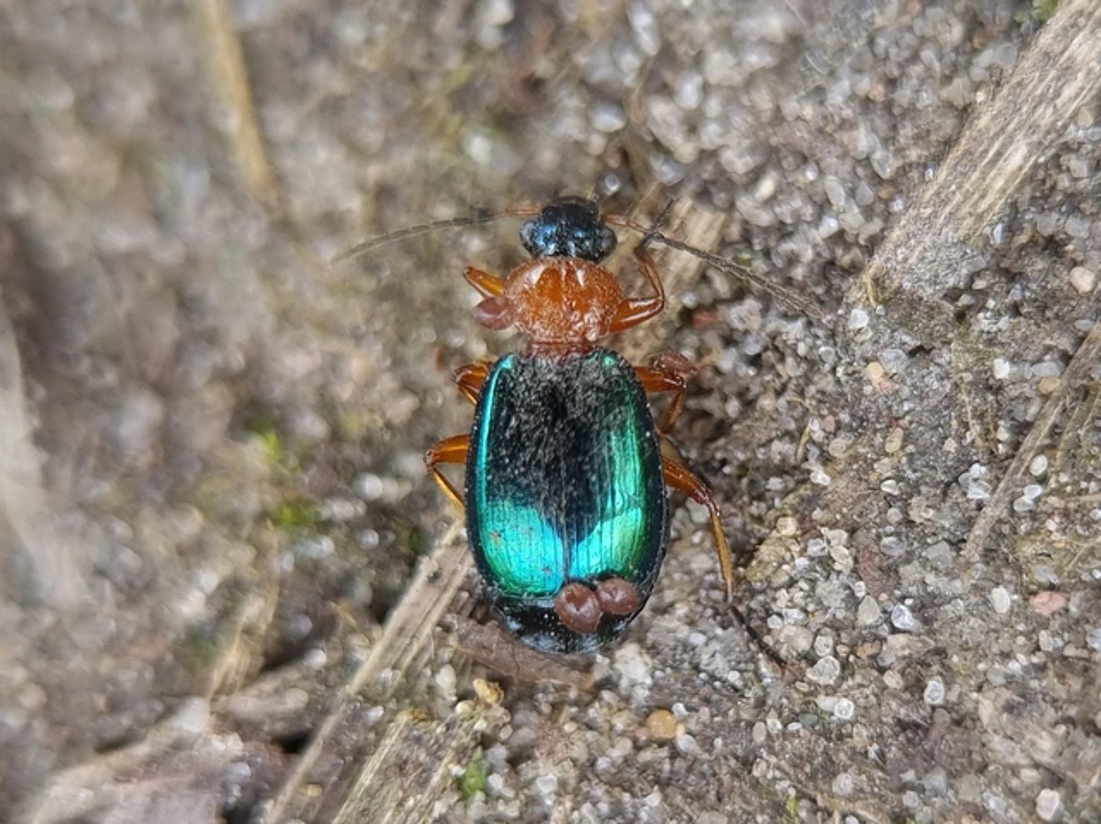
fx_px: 826
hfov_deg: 67.3
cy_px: 412
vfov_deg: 53.0
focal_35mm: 26
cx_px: 550
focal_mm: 5.4
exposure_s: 1/100
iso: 80
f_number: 1.8
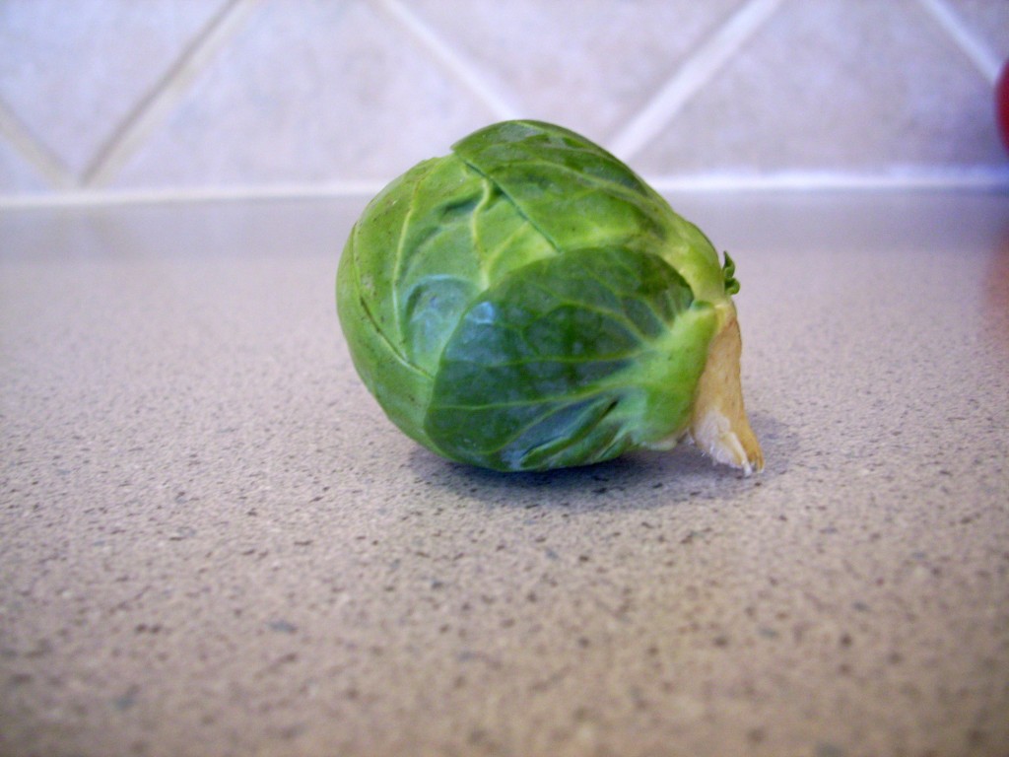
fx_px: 991
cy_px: 378
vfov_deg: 41.8
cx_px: 504
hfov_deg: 54.0
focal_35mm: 34
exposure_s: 1/13
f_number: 2.9
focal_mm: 5.7
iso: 160
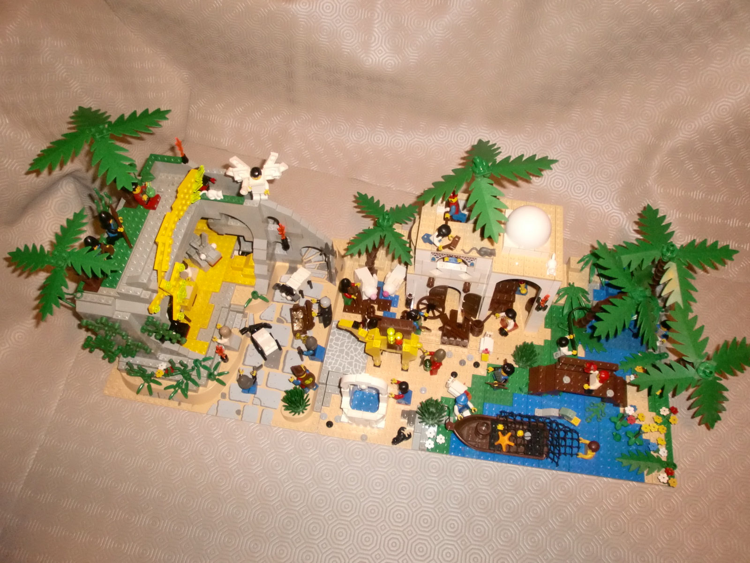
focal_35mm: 28
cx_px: 375
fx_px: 607
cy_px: 282
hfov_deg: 63.4
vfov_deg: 49.7
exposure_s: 1/60
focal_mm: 4.65
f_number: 2.6
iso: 400
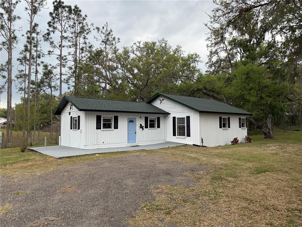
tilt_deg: +3.3
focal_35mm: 24
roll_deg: +0.1
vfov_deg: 56.8
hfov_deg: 71.6
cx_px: 151
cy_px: 114
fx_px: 209
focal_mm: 6.76
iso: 100
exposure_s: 1/1361
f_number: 1.78
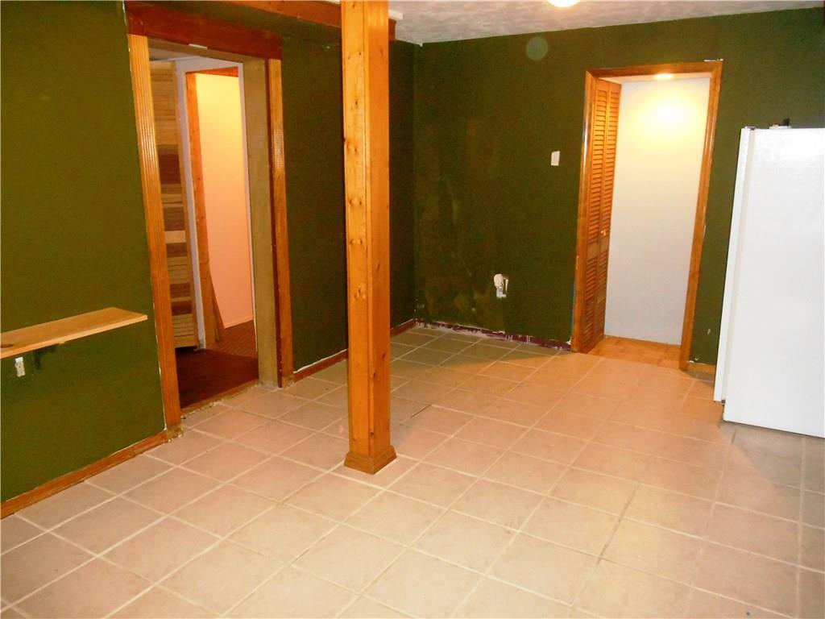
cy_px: 310
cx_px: 412
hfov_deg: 67.3
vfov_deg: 53.1
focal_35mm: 26
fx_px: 620
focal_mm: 4.7
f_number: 3.4
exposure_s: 1/25
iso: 900
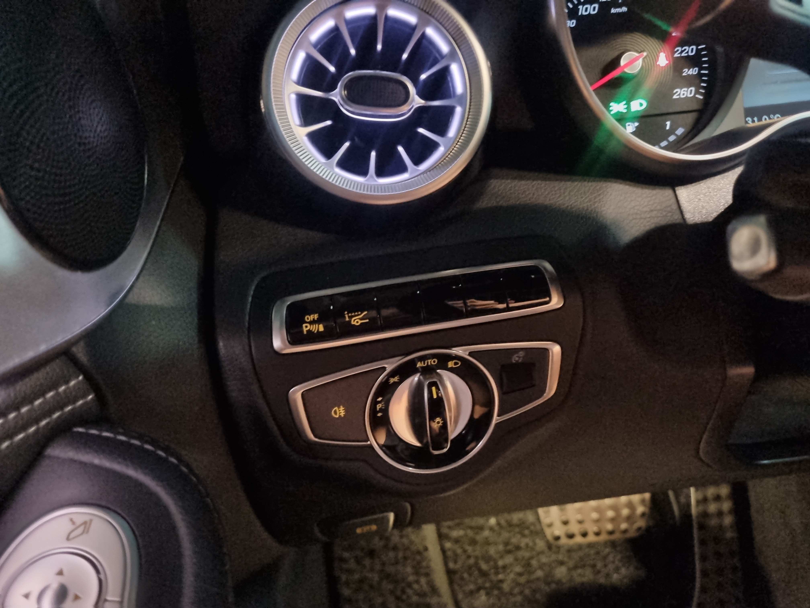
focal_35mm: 26
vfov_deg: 53.1
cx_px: 405
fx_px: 608
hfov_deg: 67.3
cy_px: 304
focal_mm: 5.4
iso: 2500
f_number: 1.8
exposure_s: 1/10
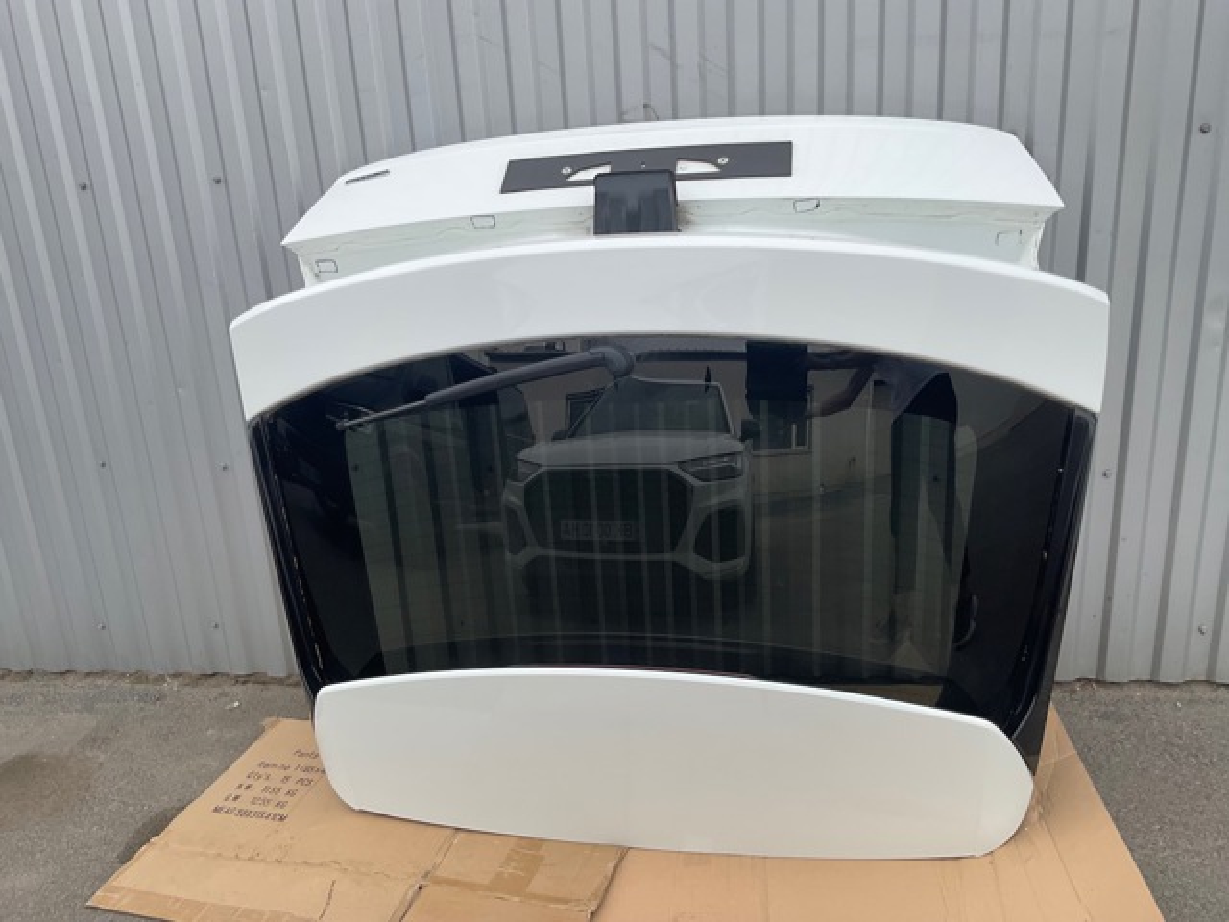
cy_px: 461
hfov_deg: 61.7
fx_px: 1030
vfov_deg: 48.2
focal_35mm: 29
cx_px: 614
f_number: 1.8
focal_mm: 3
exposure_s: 1/599
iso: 16
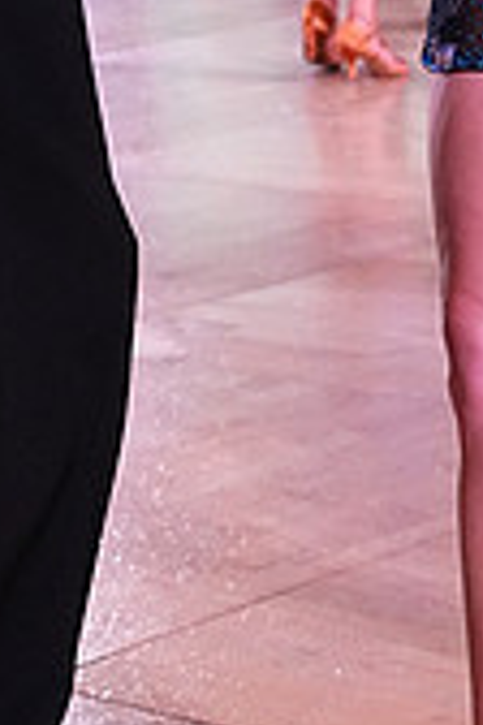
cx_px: 334
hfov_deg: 8.1
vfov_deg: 11.8
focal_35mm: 169
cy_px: -216
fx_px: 3401
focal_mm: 33
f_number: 5
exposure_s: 1/400
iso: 3200
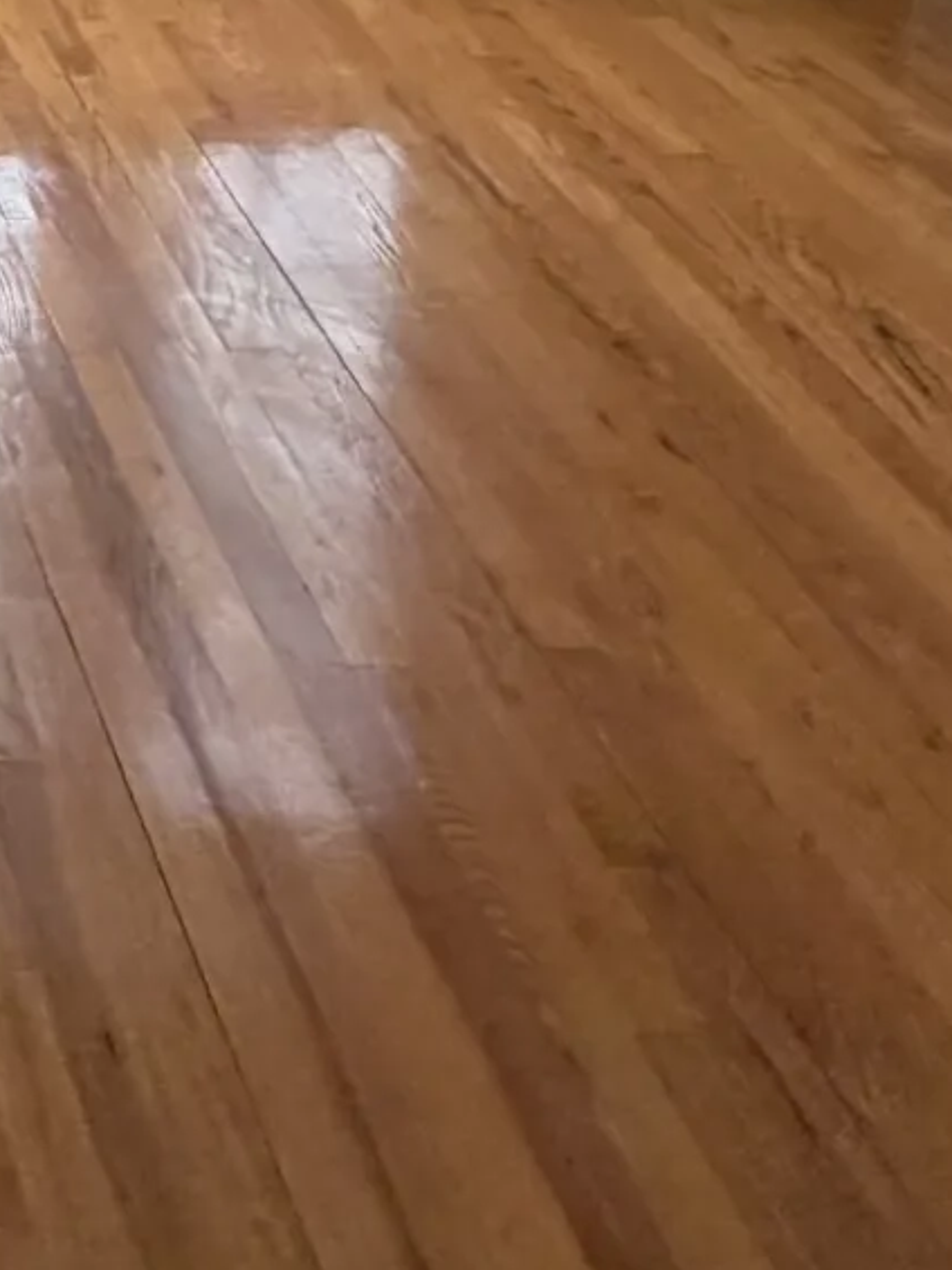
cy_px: -692
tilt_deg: -5.0
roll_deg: -1.2
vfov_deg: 23.1
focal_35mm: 66
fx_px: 2422
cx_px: -543
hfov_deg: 19.0
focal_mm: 2.22
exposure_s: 1/121
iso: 250
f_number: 2.2
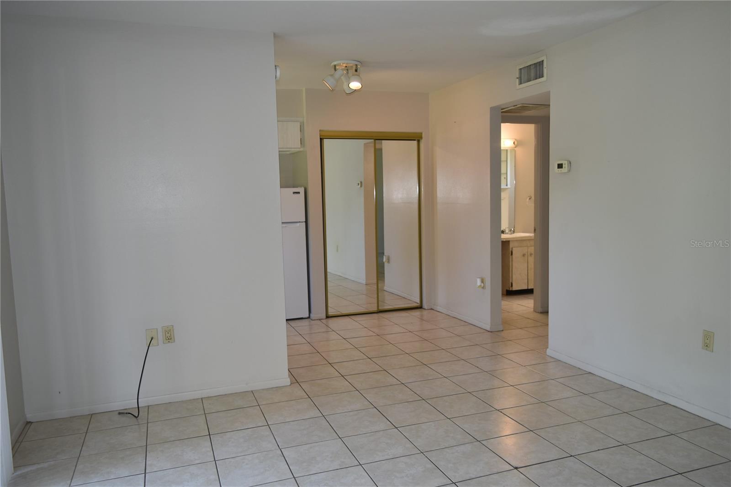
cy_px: 244
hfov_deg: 67.4
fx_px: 548
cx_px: 366
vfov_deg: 47.9
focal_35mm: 27
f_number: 3.5
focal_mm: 18
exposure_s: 1/60
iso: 280
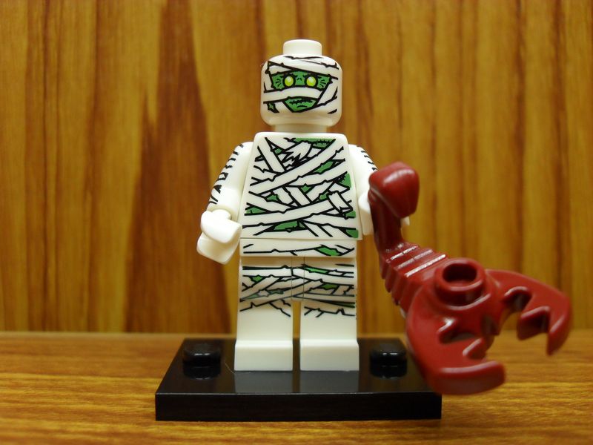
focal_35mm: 35
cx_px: 296
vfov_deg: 40.7
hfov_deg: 52.6
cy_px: 222
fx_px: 600
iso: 200
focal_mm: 6.2
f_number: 2.8
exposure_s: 1/30
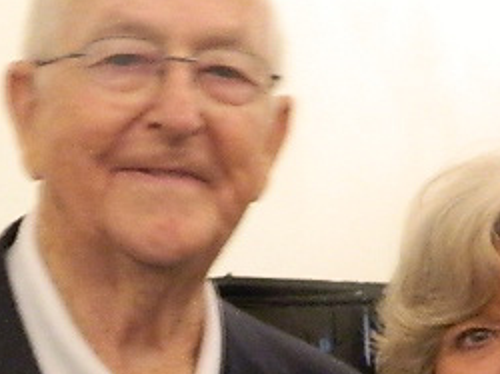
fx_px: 1833
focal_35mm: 127
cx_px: 328
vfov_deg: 11.4
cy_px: 470
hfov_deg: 15.5
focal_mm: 5.6
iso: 400
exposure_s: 1/10
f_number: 3.2
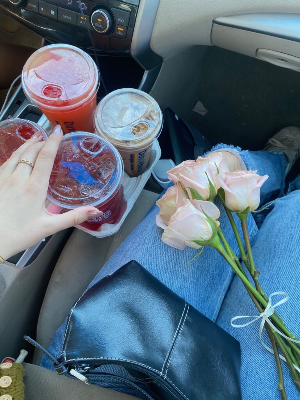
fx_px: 300
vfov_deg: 67.3
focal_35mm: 26
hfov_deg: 53.1
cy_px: 200
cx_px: 150
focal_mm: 4.25
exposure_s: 1/122
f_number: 1.8
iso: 100
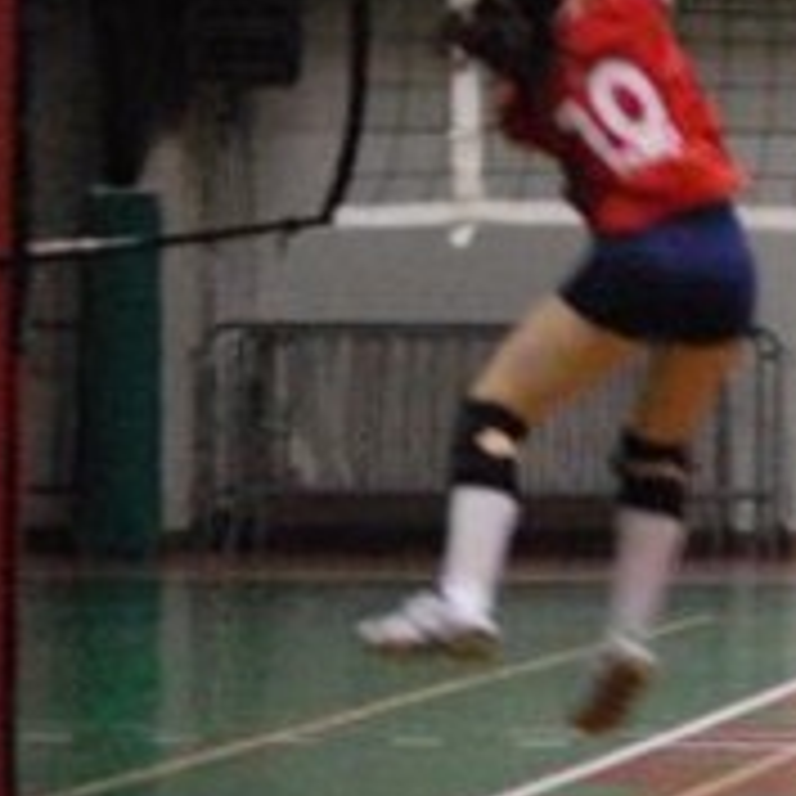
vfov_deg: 6.3
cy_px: 288
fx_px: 7198
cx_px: 1502
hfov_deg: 6.2
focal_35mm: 277
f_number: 4
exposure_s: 1/50
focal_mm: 55
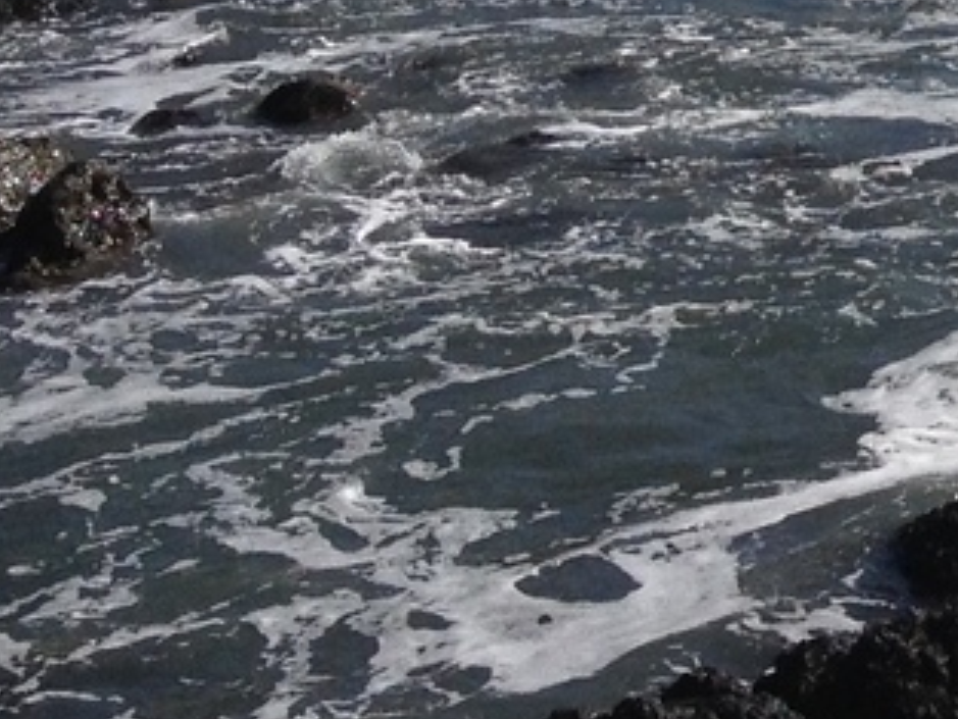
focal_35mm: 179
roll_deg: +1.9
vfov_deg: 8.1
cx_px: 2063
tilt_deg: -9.3
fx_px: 4956
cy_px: -465
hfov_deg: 10.0
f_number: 2.4
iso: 50
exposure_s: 1/3247
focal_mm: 4.28
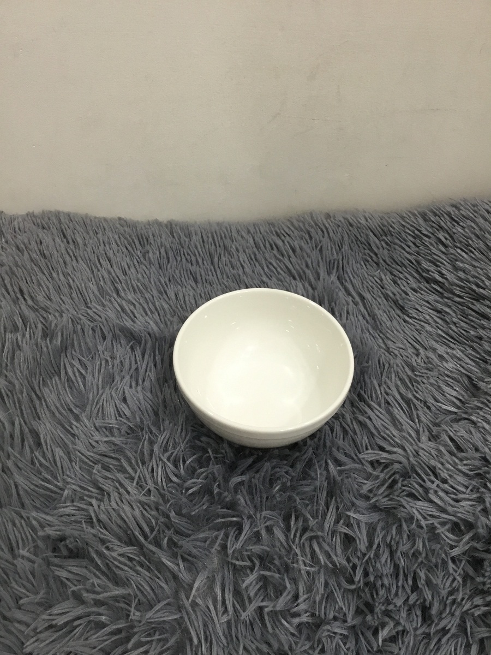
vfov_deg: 58.4
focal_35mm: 31
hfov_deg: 45.4
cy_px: 328
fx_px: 586
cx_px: 246
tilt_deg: -47.0
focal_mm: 3.3
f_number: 2.4
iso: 100
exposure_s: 1/33
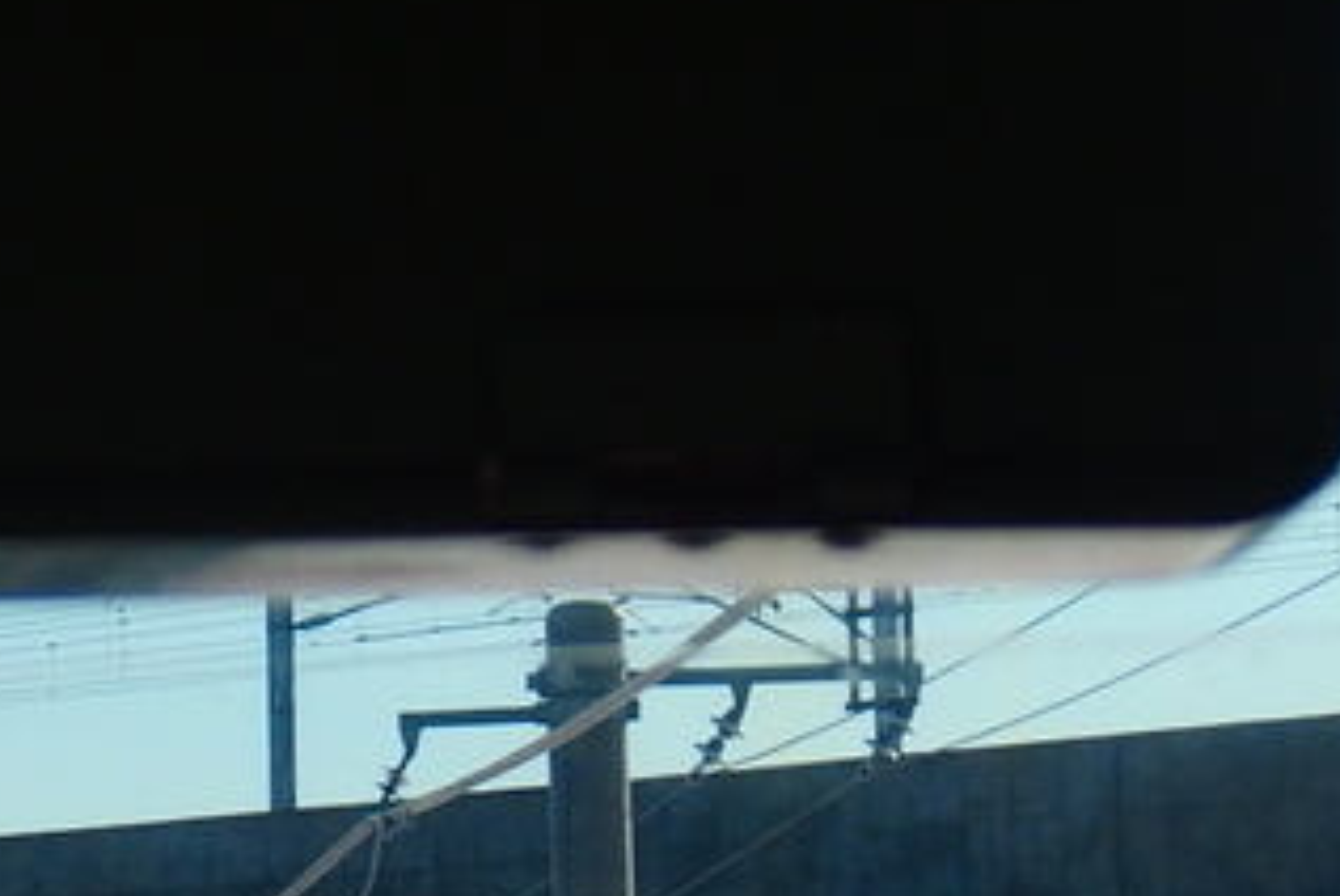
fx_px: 12890
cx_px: -440
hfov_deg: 5.9
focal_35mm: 346
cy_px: 1399
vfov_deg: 4.0
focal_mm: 15.9
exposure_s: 1/1600
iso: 100
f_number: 5
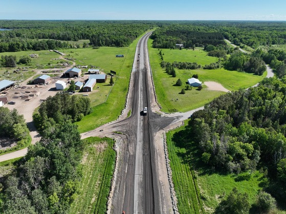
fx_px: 198
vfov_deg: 56.8
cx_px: 143
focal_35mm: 24
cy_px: 107
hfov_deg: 71.6
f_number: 2.8
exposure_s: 1/2500
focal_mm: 12.29
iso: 200
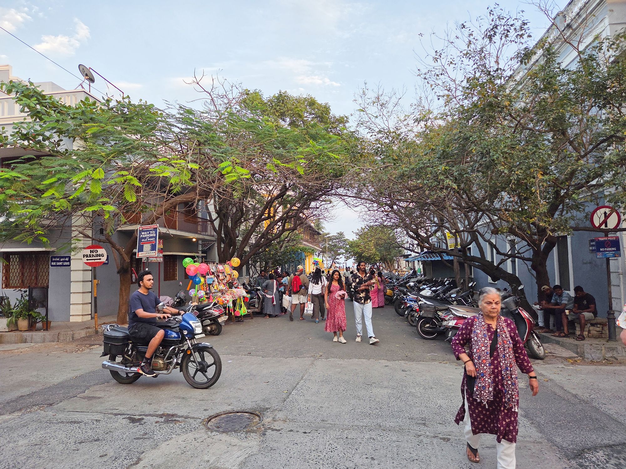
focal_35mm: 23
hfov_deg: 73.9
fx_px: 416
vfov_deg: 58.9
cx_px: 313
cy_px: 234
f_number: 1.8
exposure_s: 1/180
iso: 64
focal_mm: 5.4
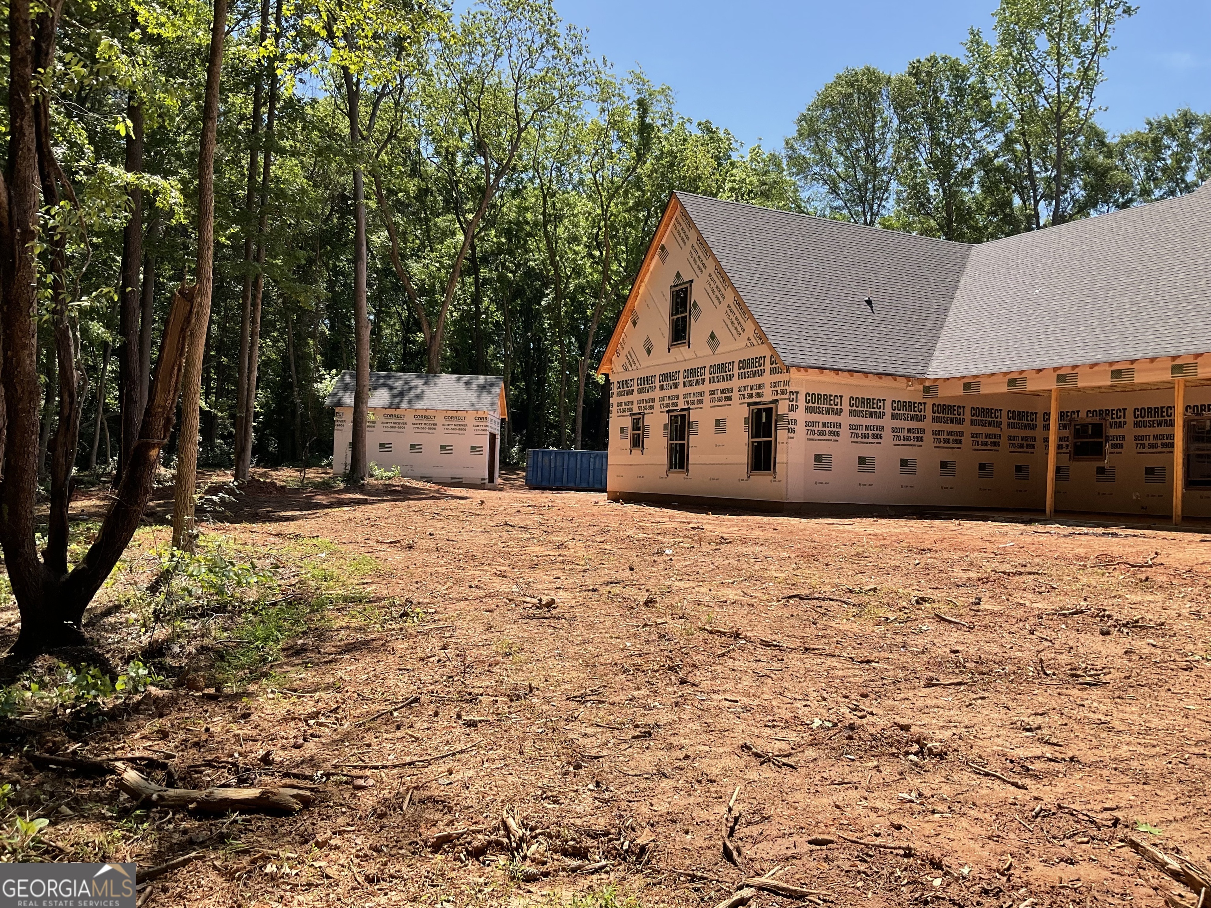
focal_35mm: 29
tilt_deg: +1.6
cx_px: 606
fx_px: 1015
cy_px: 454
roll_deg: -0.5
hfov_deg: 61.7
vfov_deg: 48.2
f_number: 1.8
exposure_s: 1/962
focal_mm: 3
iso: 16
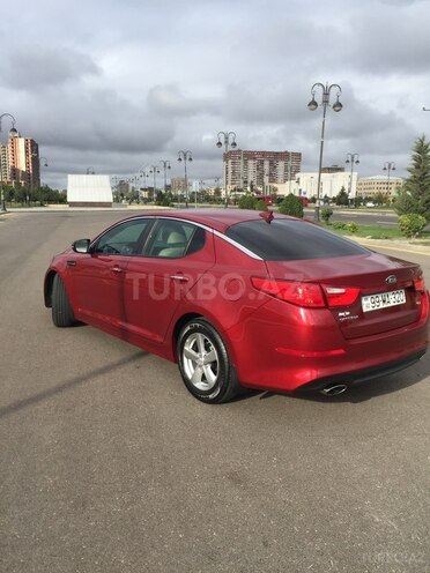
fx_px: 480
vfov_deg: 61.7
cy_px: 286
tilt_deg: -8.1
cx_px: 215
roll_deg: -0.3
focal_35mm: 29
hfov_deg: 48.2
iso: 32
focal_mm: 4.15
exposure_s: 1/964
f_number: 2.2
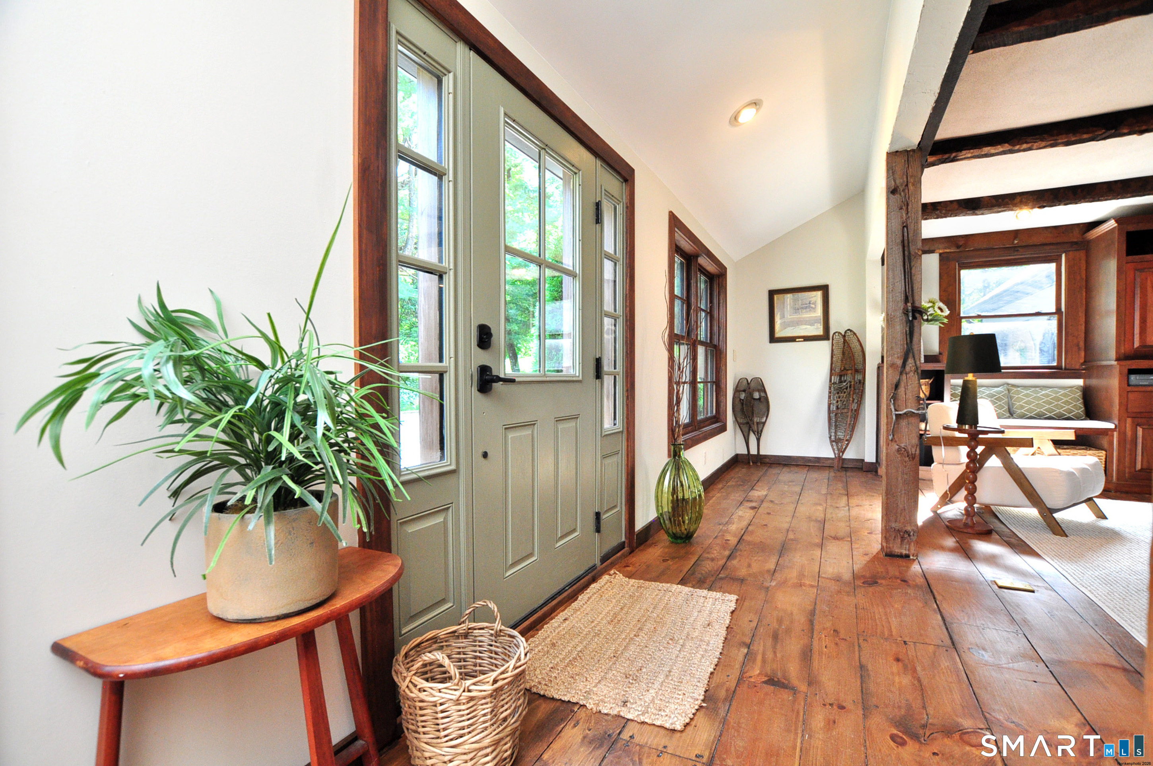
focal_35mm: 15
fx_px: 480
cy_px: 383
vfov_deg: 77.2
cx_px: 576
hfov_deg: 100.5
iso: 1000
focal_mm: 10
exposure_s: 1/60
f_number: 5
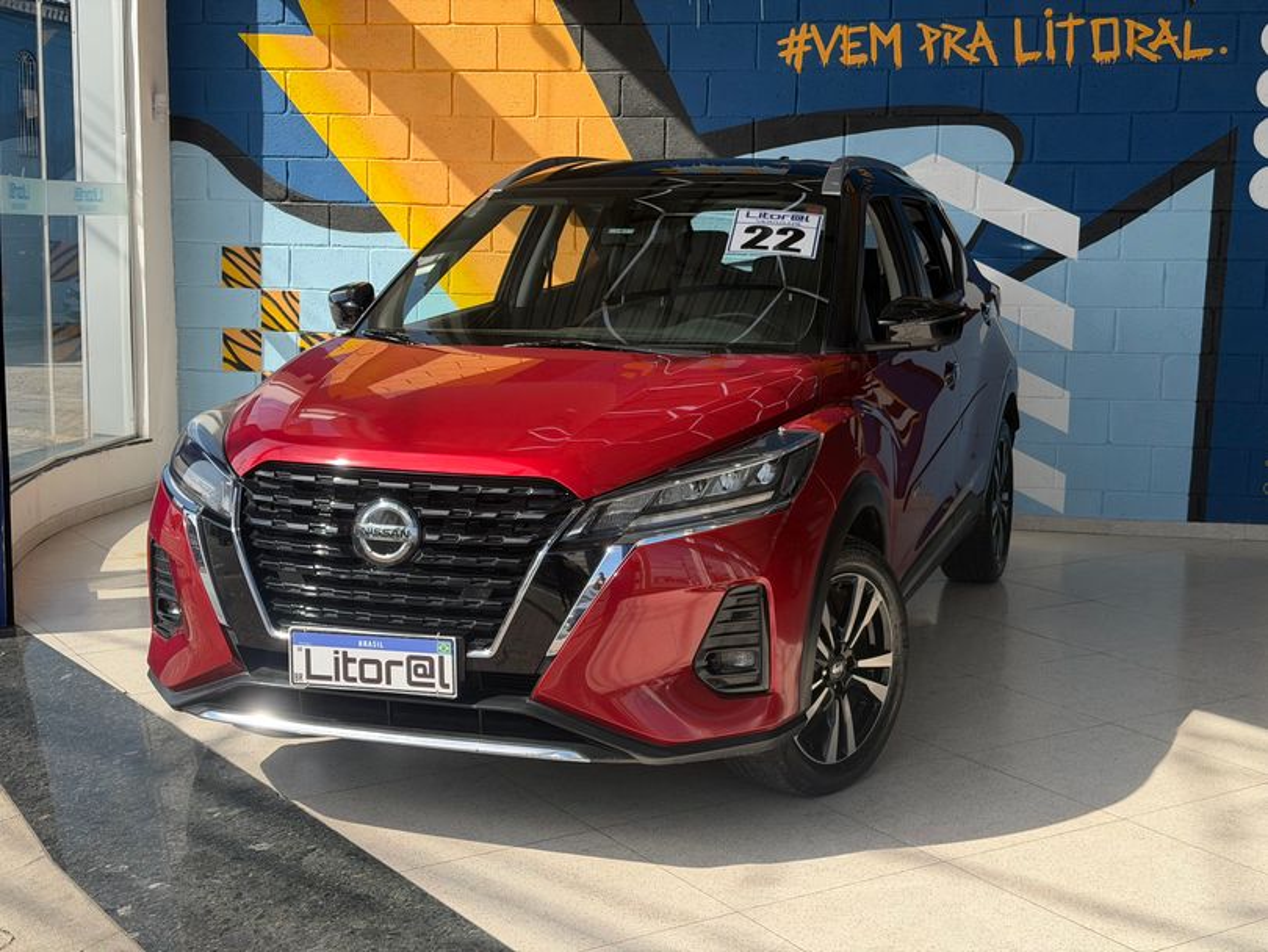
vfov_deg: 30.3
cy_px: 476
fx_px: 1759
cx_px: 634
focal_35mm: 48
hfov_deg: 39.6
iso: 100
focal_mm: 6.76
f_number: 1.78
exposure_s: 1/1642
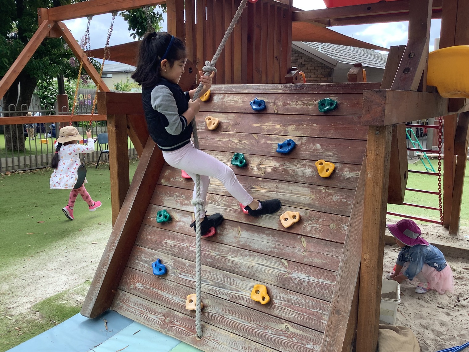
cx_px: 234
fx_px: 420
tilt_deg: -11.2
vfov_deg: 45.4
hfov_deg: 58.4
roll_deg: -1.1
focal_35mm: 31
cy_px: 176
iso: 25
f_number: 2.4
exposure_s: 1/179
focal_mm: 3.3
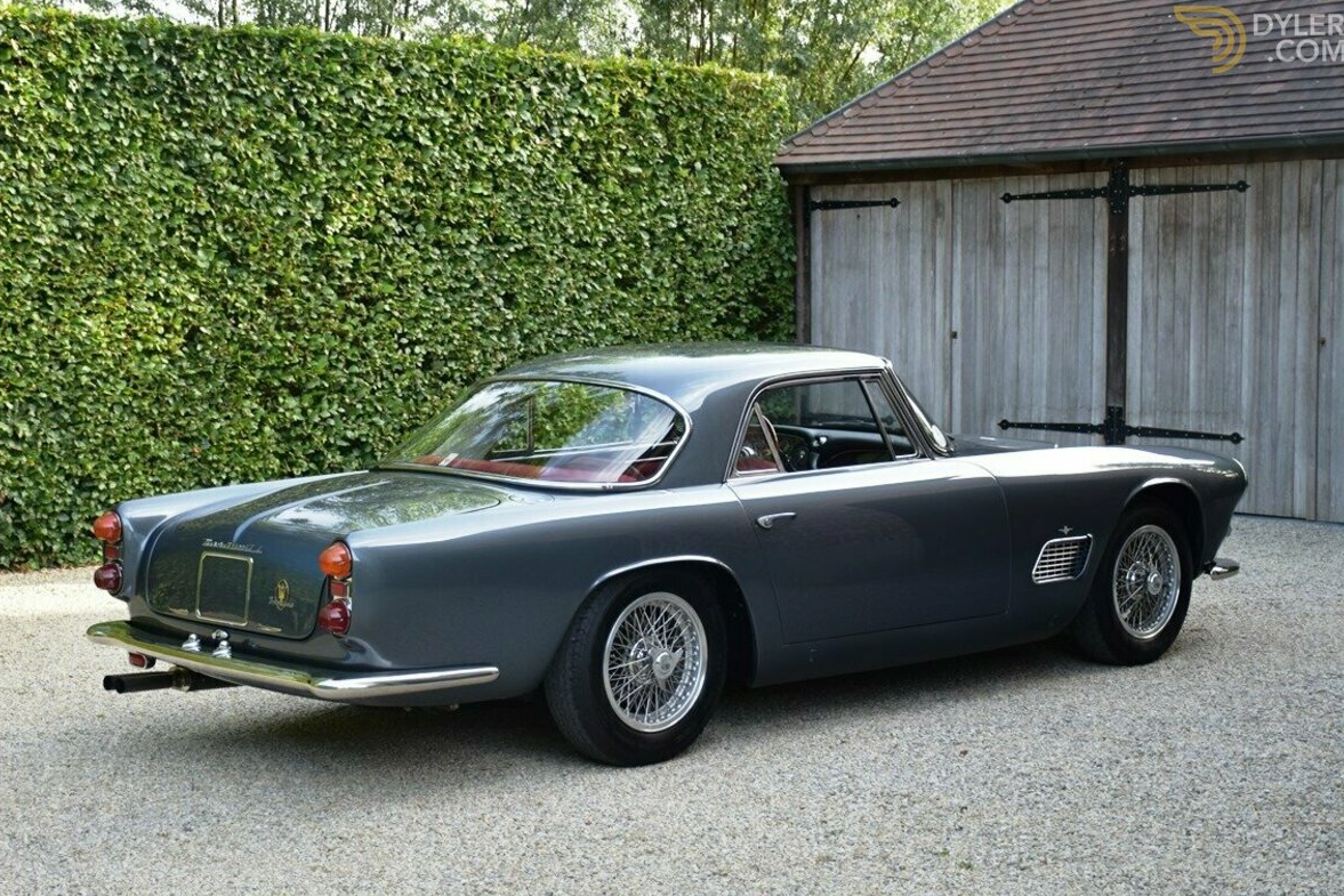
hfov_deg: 38.2
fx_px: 1941
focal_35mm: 52
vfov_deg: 26.0
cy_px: 451
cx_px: 671
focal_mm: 34
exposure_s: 1/125
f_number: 4.2
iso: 280
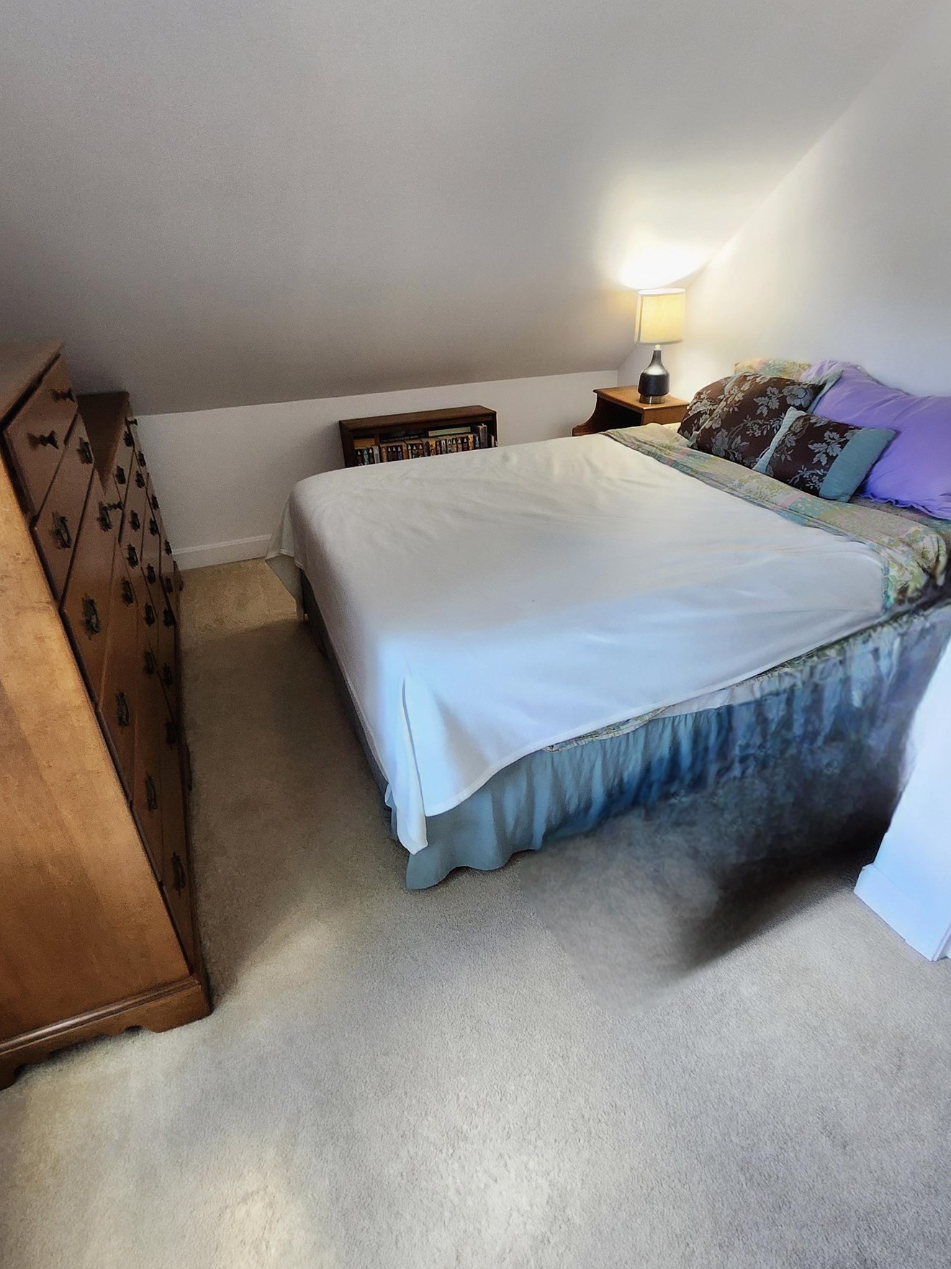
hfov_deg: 74.7
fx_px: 623
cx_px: 487
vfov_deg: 91.0
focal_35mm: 17
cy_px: 665
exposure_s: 1/30
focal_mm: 1.7
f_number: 2.2
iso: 400
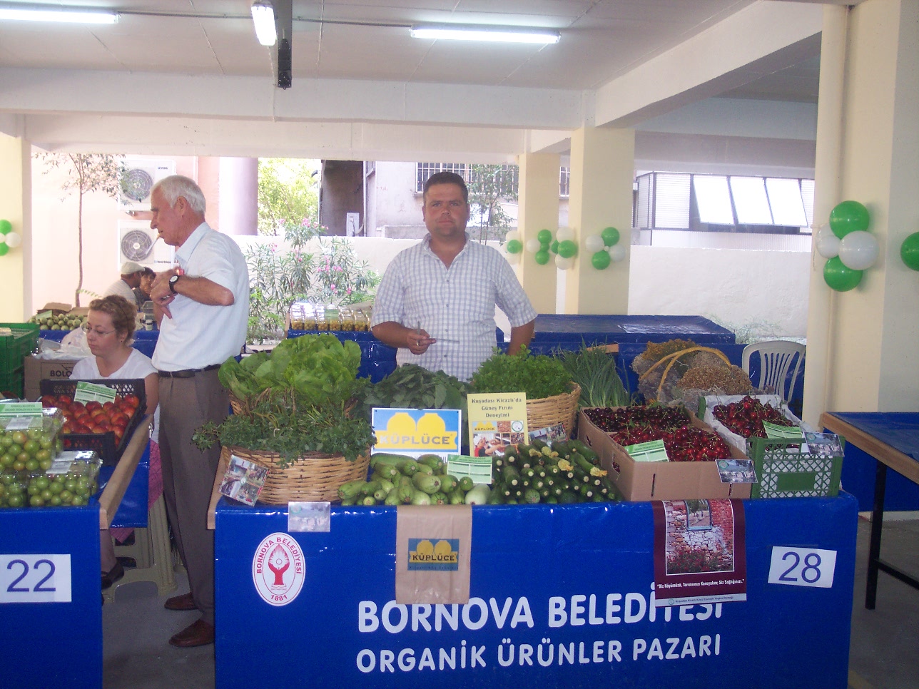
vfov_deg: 37.7
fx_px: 1009
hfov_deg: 49.0
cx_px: 460
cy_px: 344
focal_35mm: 38
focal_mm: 8
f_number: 2.8
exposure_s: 1/30
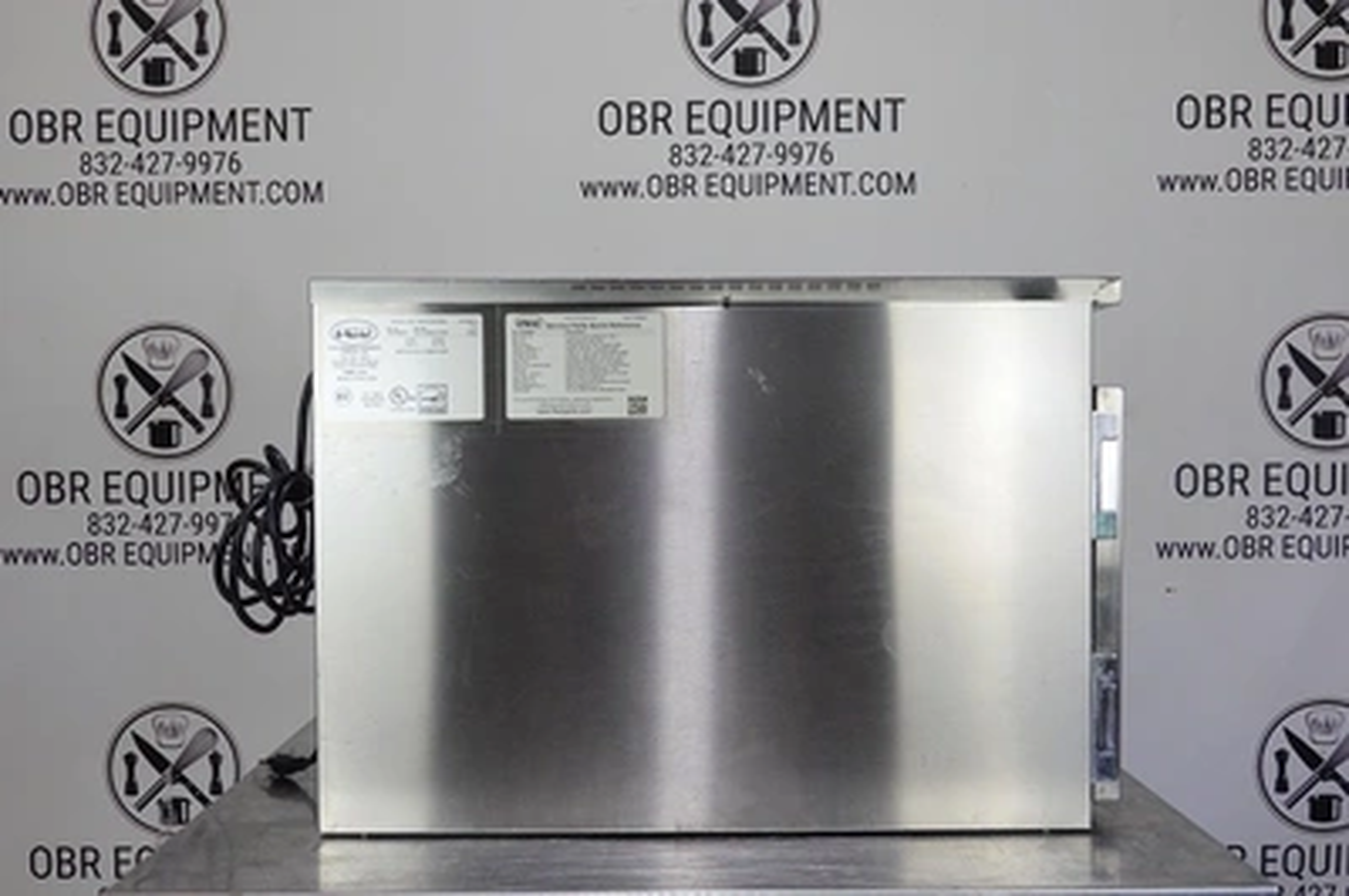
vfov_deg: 41.0
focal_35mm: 32
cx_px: 674
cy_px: 448
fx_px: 1198
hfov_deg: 58.8
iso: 1000
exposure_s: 1/40
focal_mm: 12.01
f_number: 10
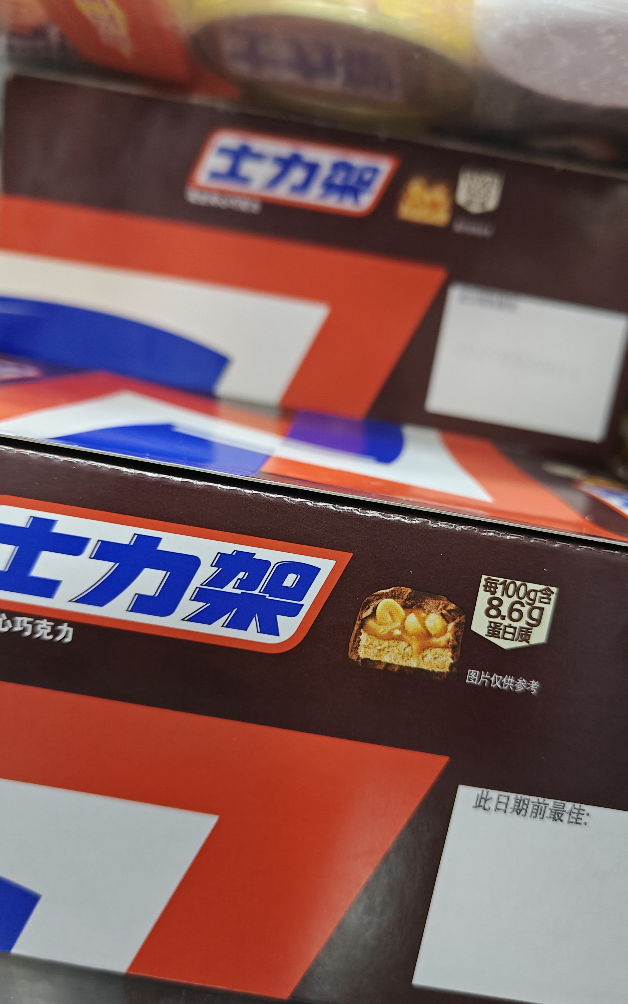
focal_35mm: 27
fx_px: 739
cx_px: 325
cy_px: 519
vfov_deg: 68.4
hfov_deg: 46.0
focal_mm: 5.59
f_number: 1.8
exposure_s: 1/73
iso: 200
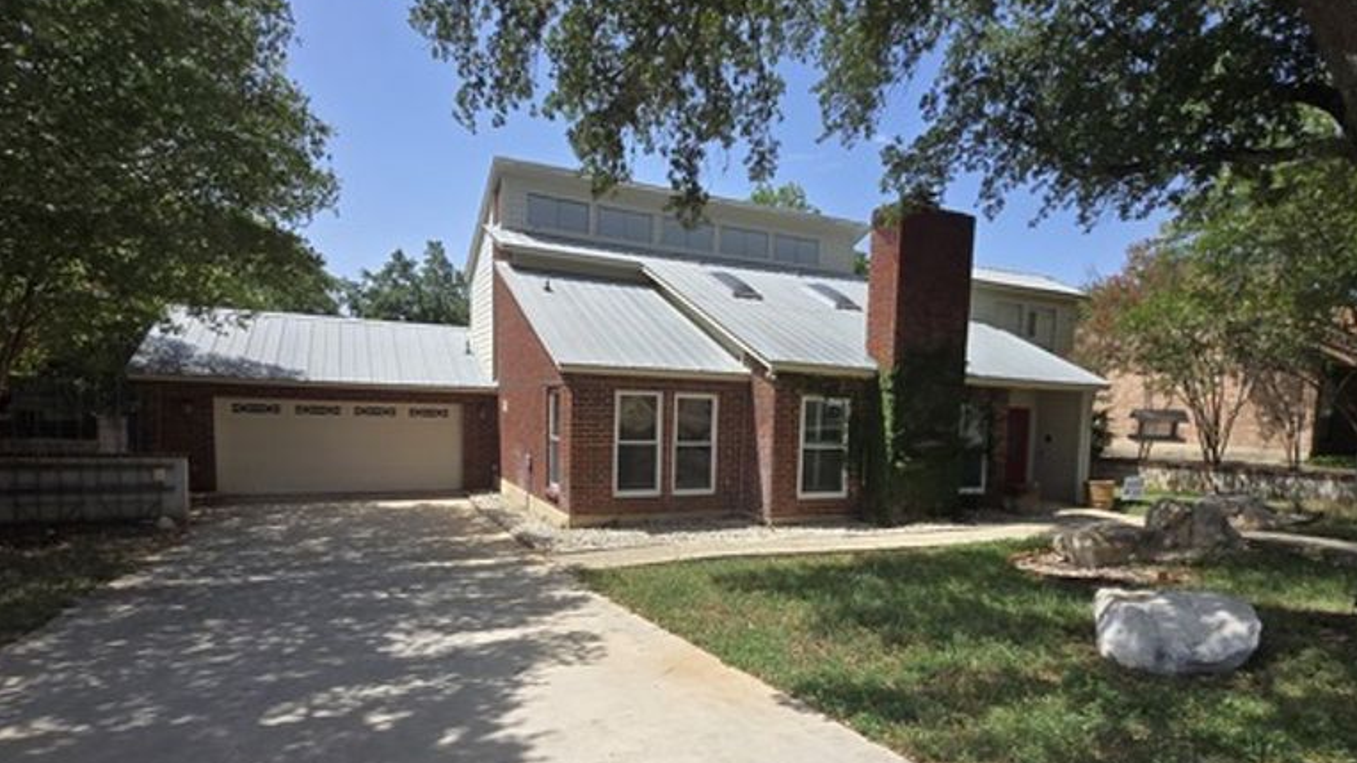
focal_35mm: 19
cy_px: 462
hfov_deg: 89.5
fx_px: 684
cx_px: 722
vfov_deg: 57.8
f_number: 2.2
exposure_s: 1/924
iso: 25
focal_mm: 1.7
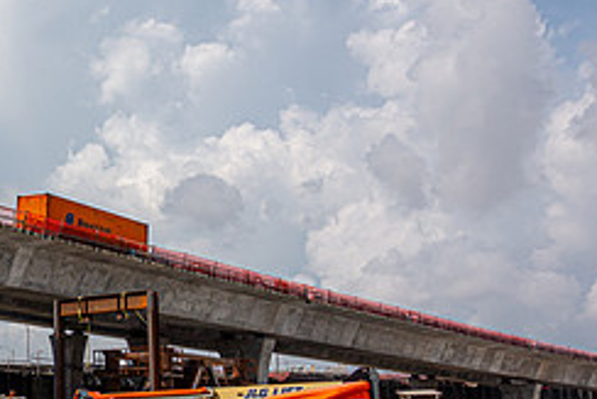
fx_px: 946
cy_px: 170
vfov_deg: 23.8
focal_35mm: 57
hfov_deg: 31.0
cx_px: -66
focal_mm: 8.8
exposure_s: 1/125
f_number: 6.3
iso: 125
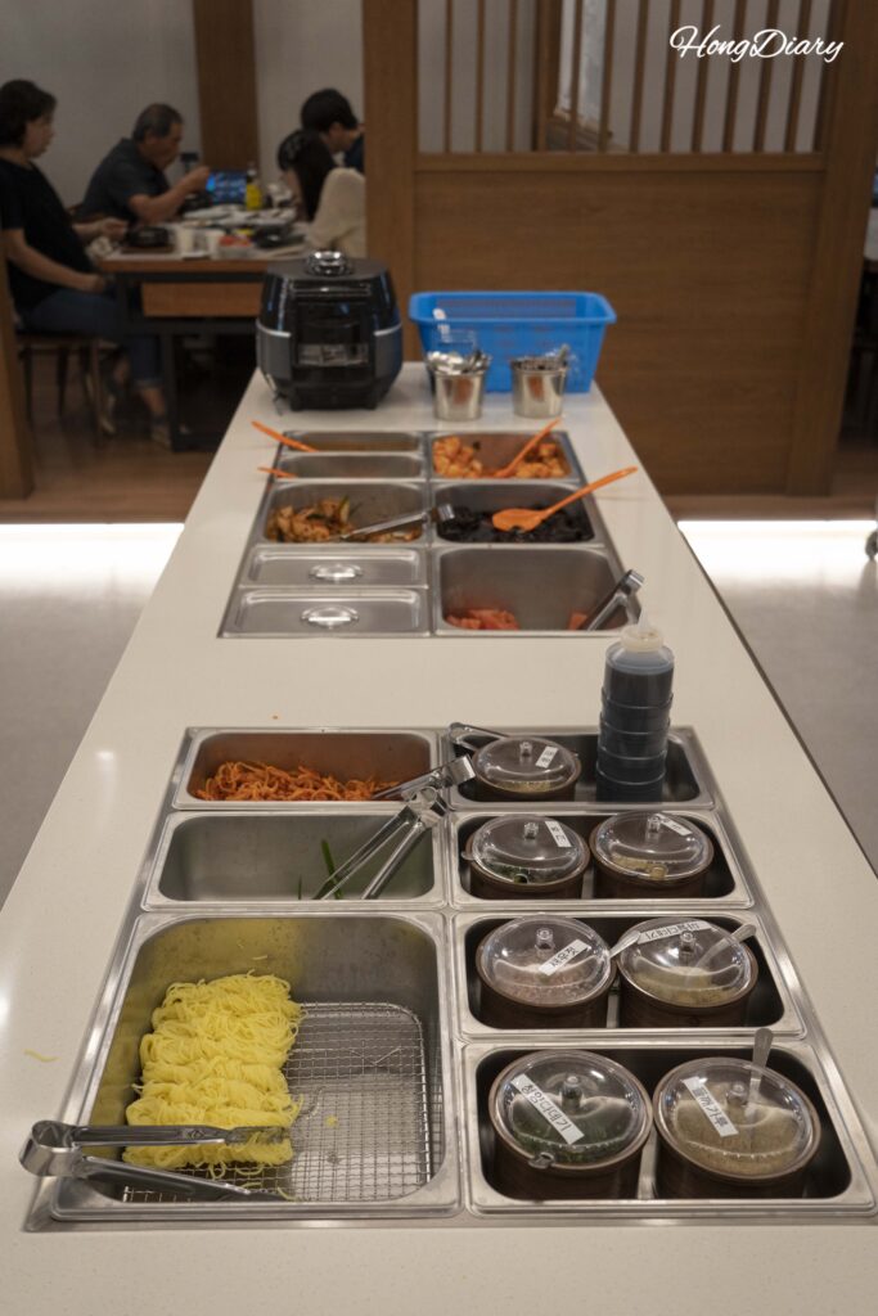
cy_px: 658
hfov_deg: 37.9
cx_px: 439
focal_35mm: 35
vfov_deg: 54.4
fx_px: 1280
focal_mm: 35
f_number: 5
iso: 1600
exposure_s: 1/160
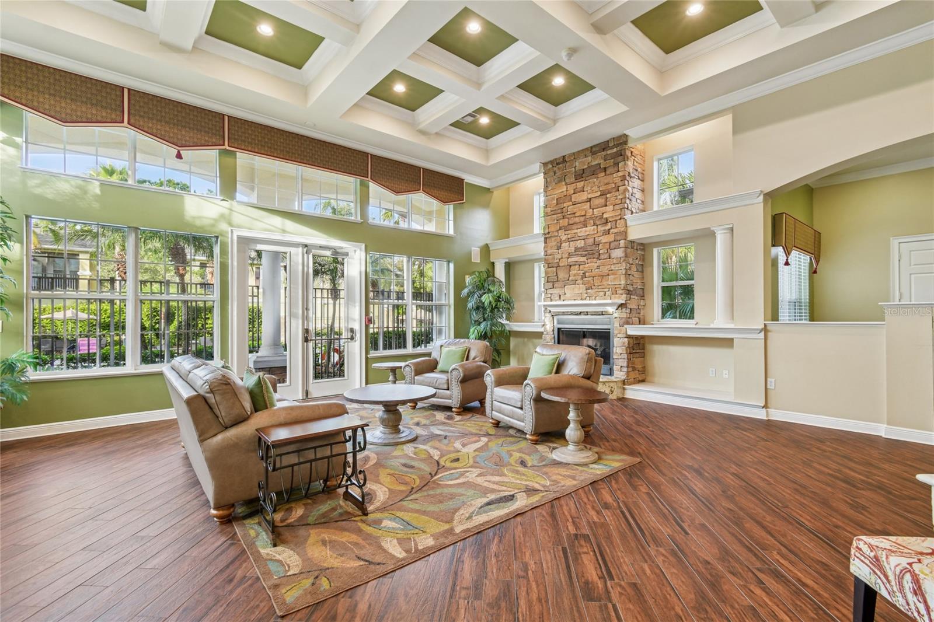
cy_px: 311
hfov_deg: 100.4
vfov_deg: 77.3
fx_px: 389
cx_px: 467
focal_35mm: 15
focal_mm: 10
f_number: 7.1
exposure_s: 1/10
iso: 100
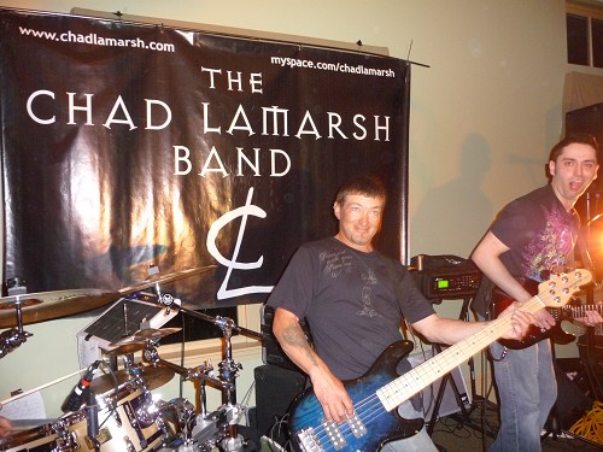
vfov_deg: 49.7
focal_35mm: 28
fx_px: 488
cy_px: 226
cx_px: 302
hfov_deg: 63.4
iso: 400
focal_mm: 4.7
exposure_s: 1/8
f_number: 3.3
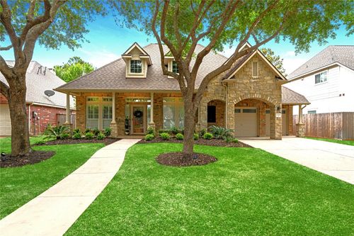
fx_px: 202
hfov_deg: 82.6
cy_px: 118
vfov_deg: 60.7
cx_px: 177
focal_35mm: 20
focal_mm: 20.5
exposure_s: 1/250
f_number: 5.6
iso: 125
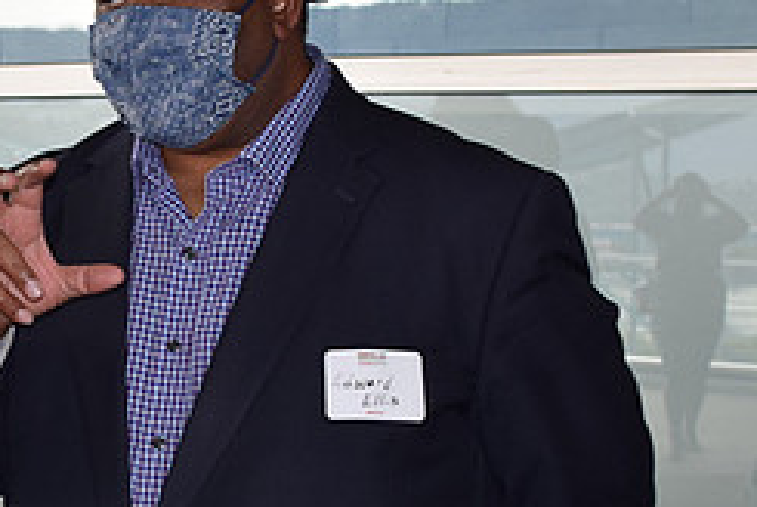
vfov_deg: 11.1
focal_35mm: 124
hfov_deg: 15.9
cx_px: -124
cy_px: 301
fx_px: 2614
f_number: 5.6
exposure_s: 1/125
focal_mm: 35
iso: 500
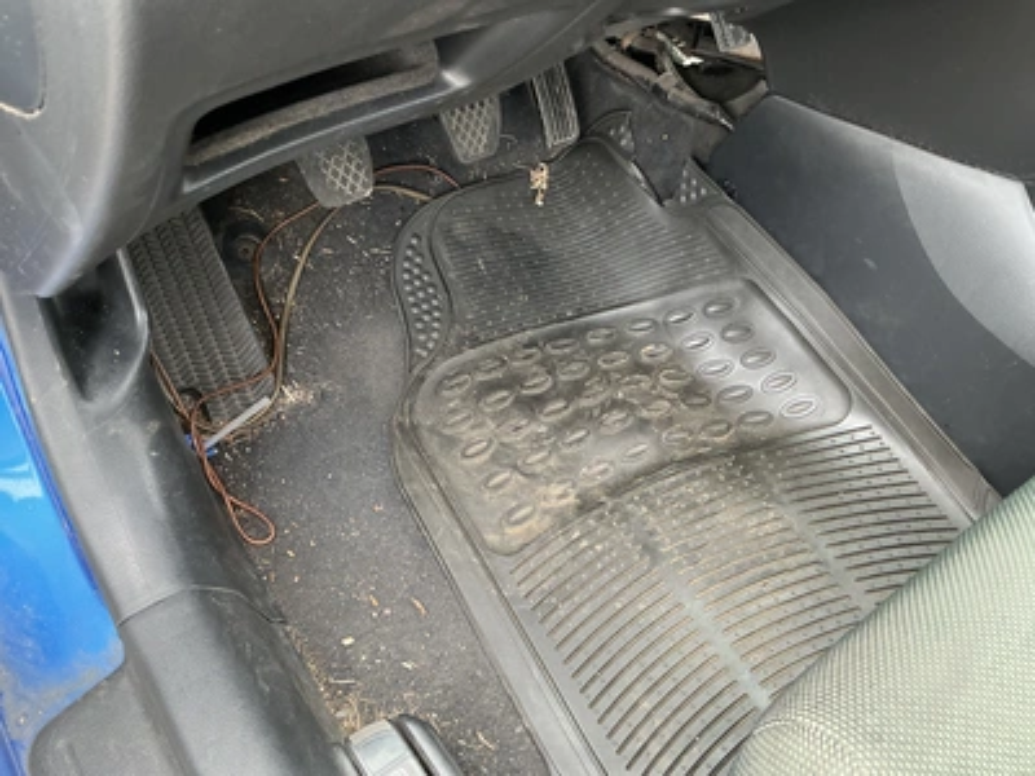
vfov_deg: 49.7
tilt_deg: -50.8
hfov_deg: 63.4
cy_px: 388
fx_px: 837
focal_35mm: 28
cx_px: 518
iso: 80
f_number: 1.8
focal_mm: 3
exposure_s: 1/60
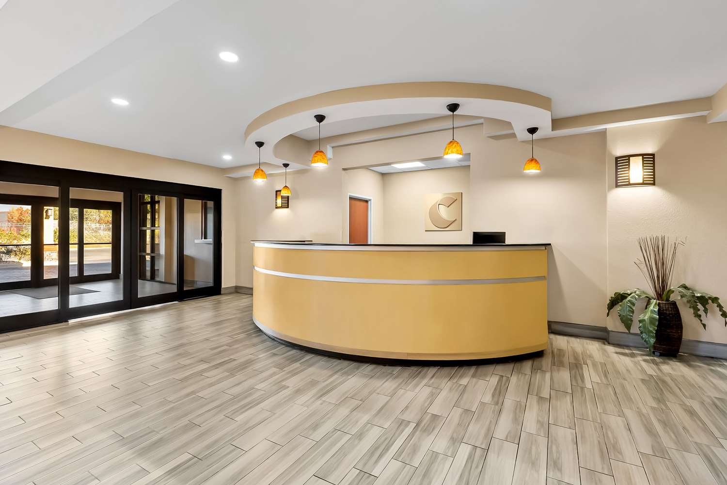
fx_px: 323
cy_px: 242
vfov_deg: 73.7
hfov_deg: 96.7
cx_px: 364
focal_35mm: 16
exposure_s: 1/2
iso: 320
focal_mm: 16
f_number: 8
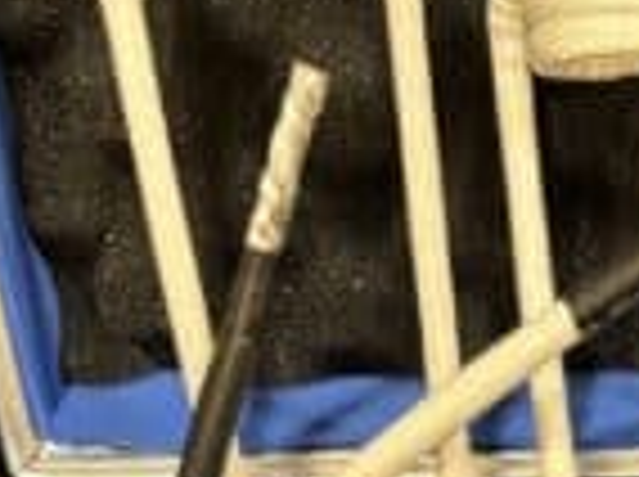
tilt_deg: -55.7
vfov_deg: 7.3
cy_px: 1192
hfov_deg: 9.7
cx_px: 1354
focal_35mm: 188
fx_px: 3465
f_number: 1.6
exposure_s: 1/50
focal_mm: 5.96
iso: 160
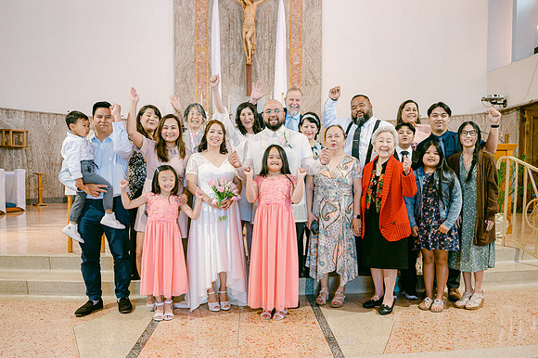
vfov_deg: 42.9
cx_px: 278
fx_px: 455
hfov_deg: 61.2
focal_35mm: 30
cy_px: 192
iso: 1600
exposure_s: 1/100
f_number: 4
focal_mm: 28
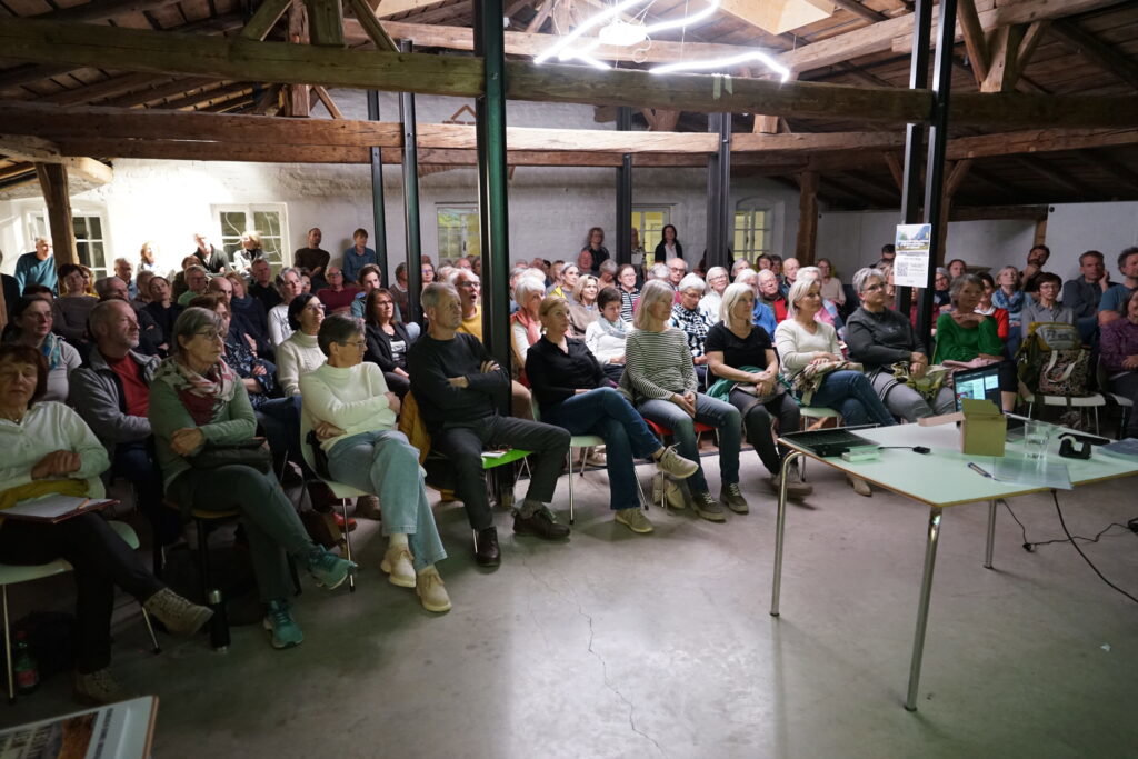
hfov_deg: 73.7
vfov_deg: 53.1
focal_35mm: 24
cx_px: 569
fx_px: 759
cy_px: 380
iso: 3200
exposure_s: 1/20
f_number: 3.5
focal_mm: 24
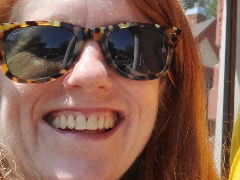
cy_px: -25
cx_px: 286
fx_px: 541
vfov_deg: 18.1
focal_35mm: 78
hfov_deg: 23.0
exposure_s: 1/1658
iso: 50
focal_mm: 3.3
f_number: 1.9
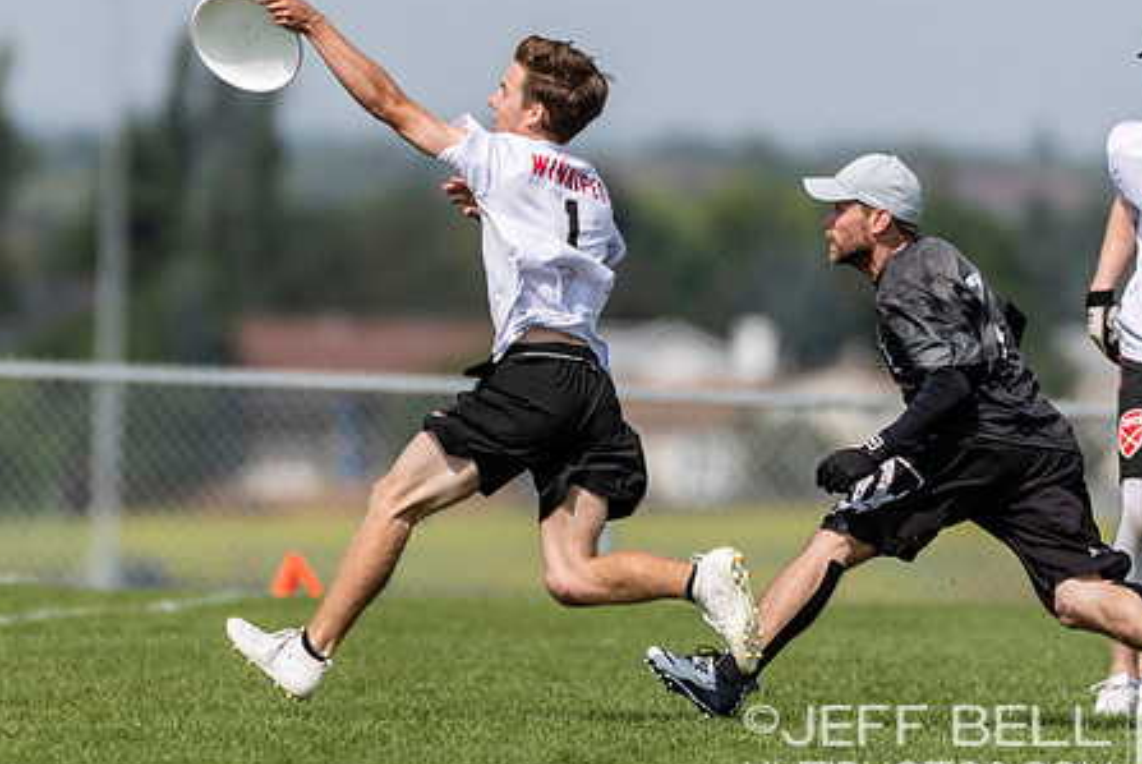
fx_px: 30482
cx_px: 488
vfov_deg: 1.4
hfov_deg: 2.1
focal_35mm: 960
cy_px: 304
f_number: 4
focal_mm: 400
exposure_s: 1/1250
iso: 100
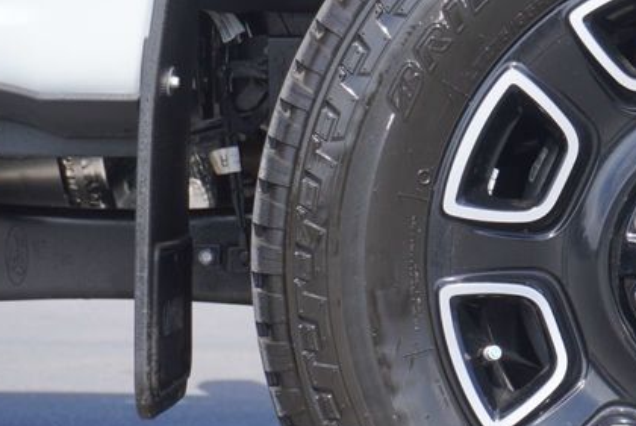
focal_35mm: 157
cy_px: 249
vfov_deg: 8.8
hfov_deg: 12.8
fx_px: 2780
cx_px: 706
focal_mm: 43
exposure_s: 1/200
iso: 100
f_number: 5.6
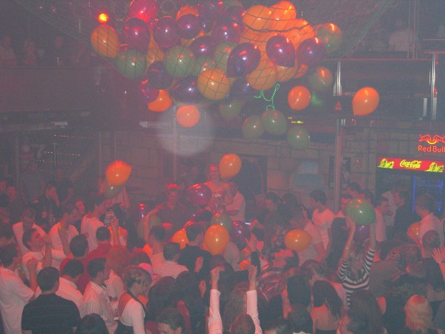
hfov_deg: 33.8
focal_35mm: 57
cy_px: 167
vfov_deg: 25.7
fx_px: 733
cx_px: 222
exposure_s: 1/60
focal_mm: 11.8
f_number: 3.6
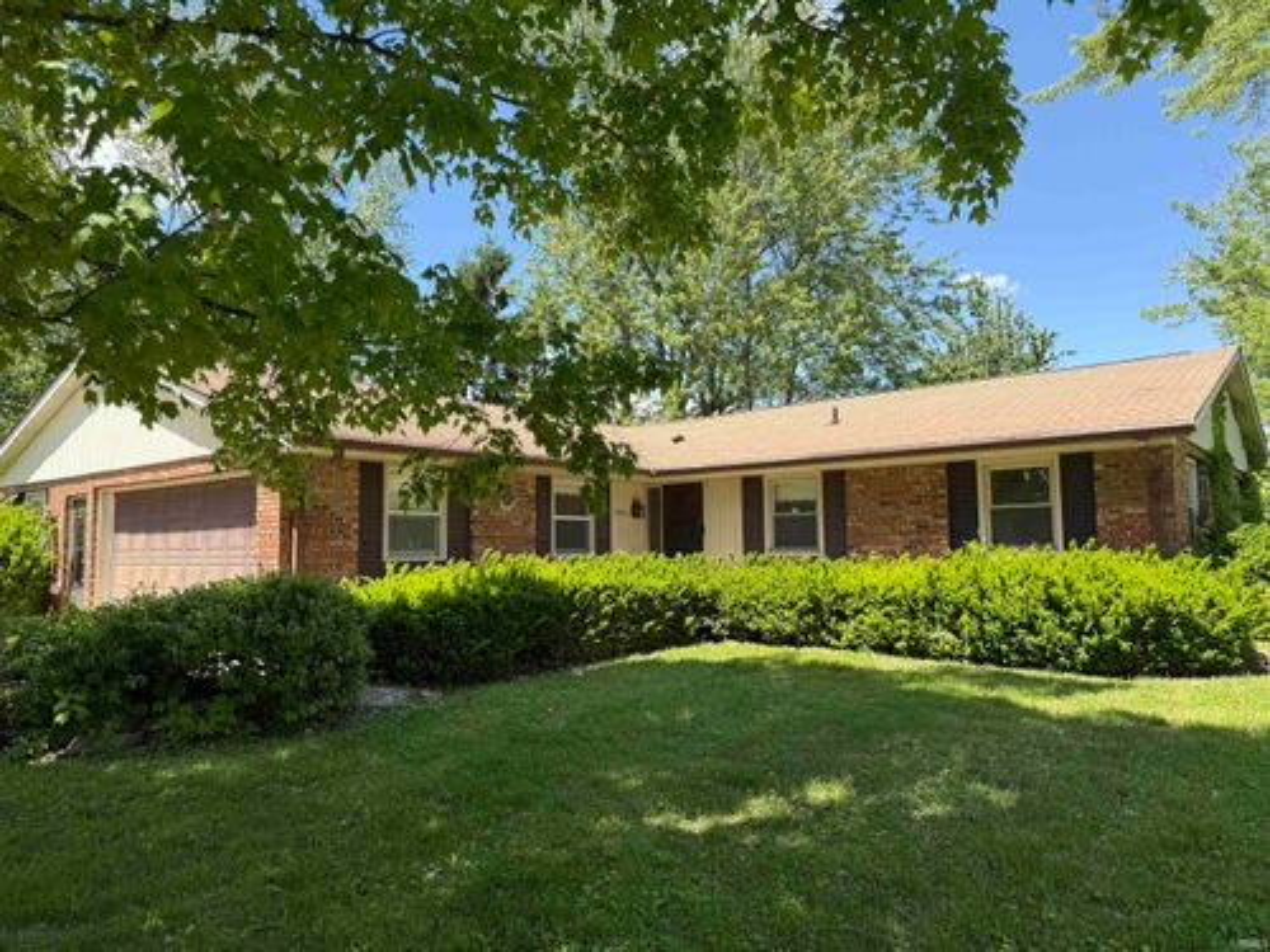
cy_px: 476
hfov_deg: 71.6
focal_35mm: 24
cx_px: 635
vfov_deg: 56.8
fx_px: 881
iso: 80
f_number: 1.78
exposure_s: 1/1585
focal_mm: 6.76
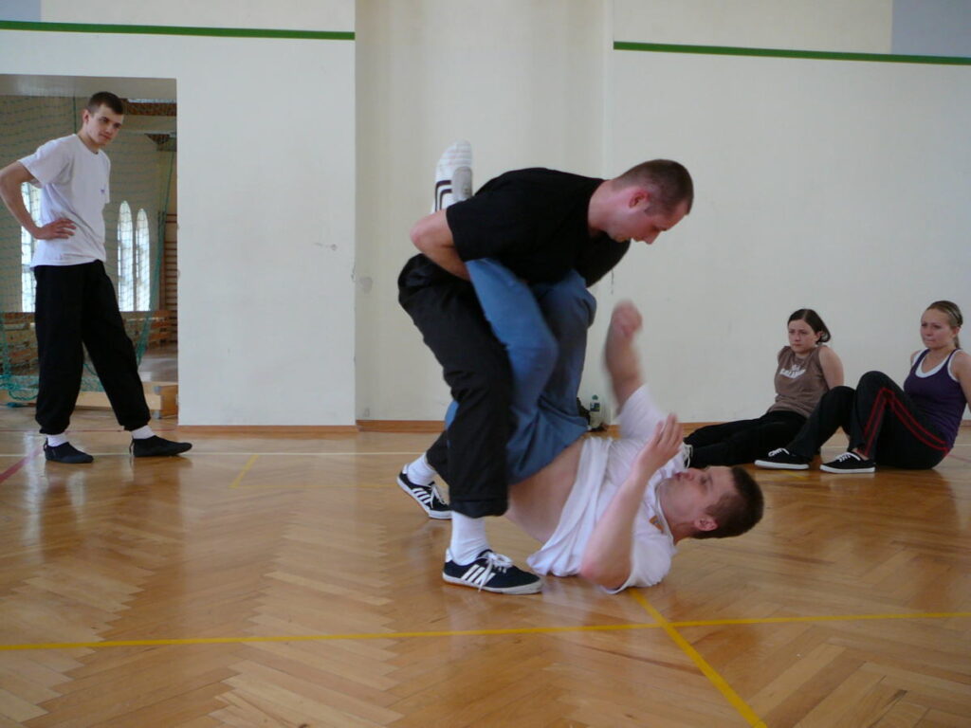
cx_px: 486
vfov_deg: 40.7
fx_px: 982
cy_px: 364
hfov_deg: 52.6
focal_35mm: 35
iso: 100
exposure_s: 1/30
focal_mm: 5.2
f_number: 2.8
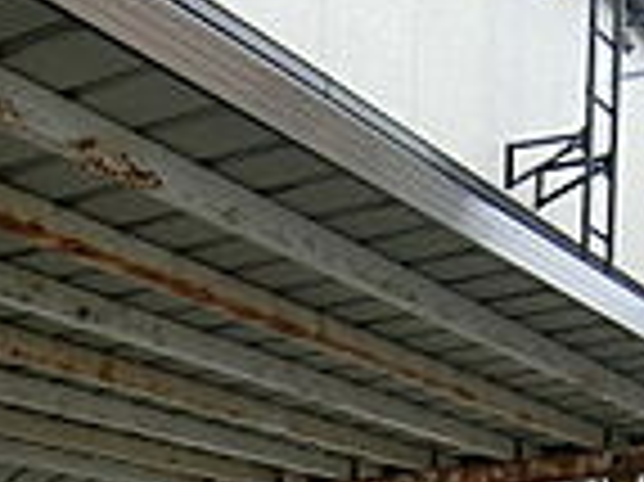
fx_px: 1580
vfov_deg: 15.2
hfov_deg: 23.0
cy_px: 838
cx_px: 243
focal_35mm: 85
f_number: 2.7
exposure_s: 1/320
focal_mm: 4.06
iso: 80
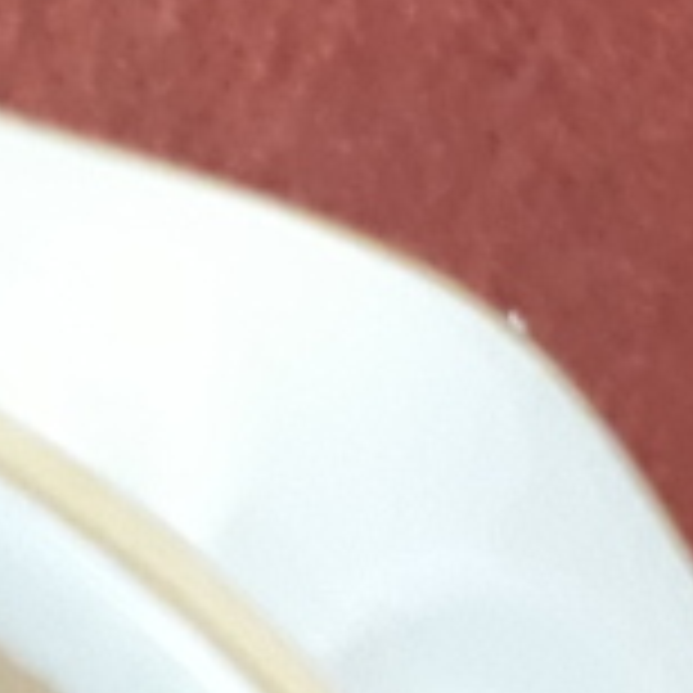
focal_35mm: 143
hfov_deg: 11.0
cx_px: -729
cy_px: 1755
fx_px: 3239
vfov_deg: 10.3
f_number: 1.7
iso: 500
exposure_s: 1/20
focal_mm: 3.71
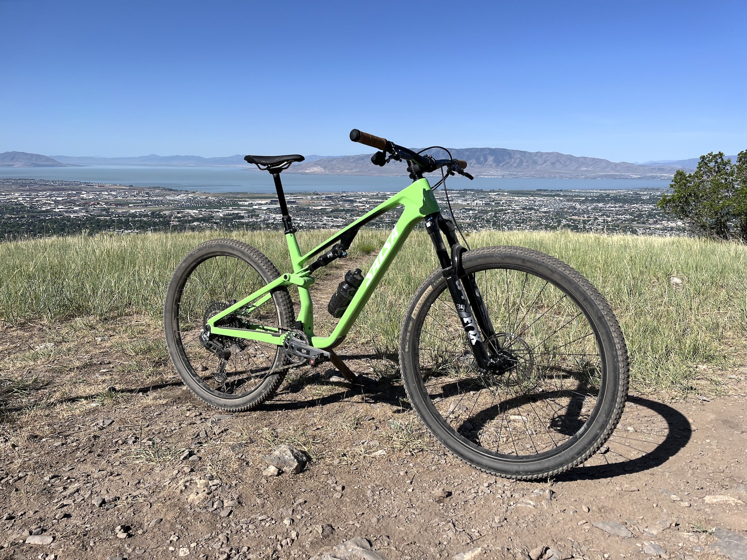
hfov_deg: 67.3
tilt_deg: -11.7
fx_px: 561
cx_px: 374
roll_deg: -0.1
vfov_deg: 53.1
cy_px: 280
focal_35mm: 26
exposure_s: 1/5076
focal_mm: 5.1
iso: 50
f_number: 1.6
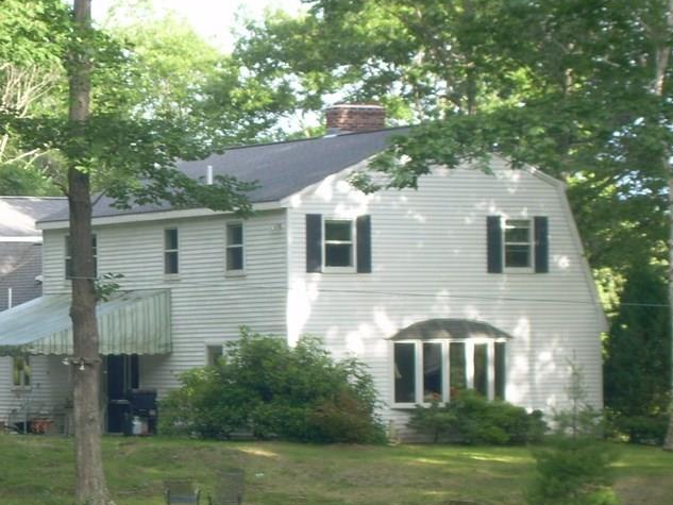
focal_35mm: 178
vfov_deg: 8.3
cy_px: 400
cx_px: 170
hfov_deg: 11.1
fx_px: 3461
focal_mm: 18.9
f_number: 4.9
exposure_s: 1/32.7
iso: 50
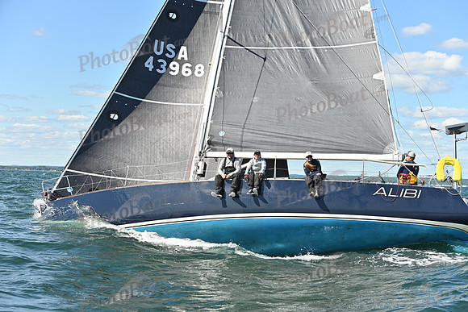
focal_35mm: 70
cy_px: 156
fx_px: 910
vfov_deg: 19.5
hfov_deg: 28.8
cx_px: 234
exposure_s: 1/1600
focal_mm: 70
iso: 320
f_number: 5.6
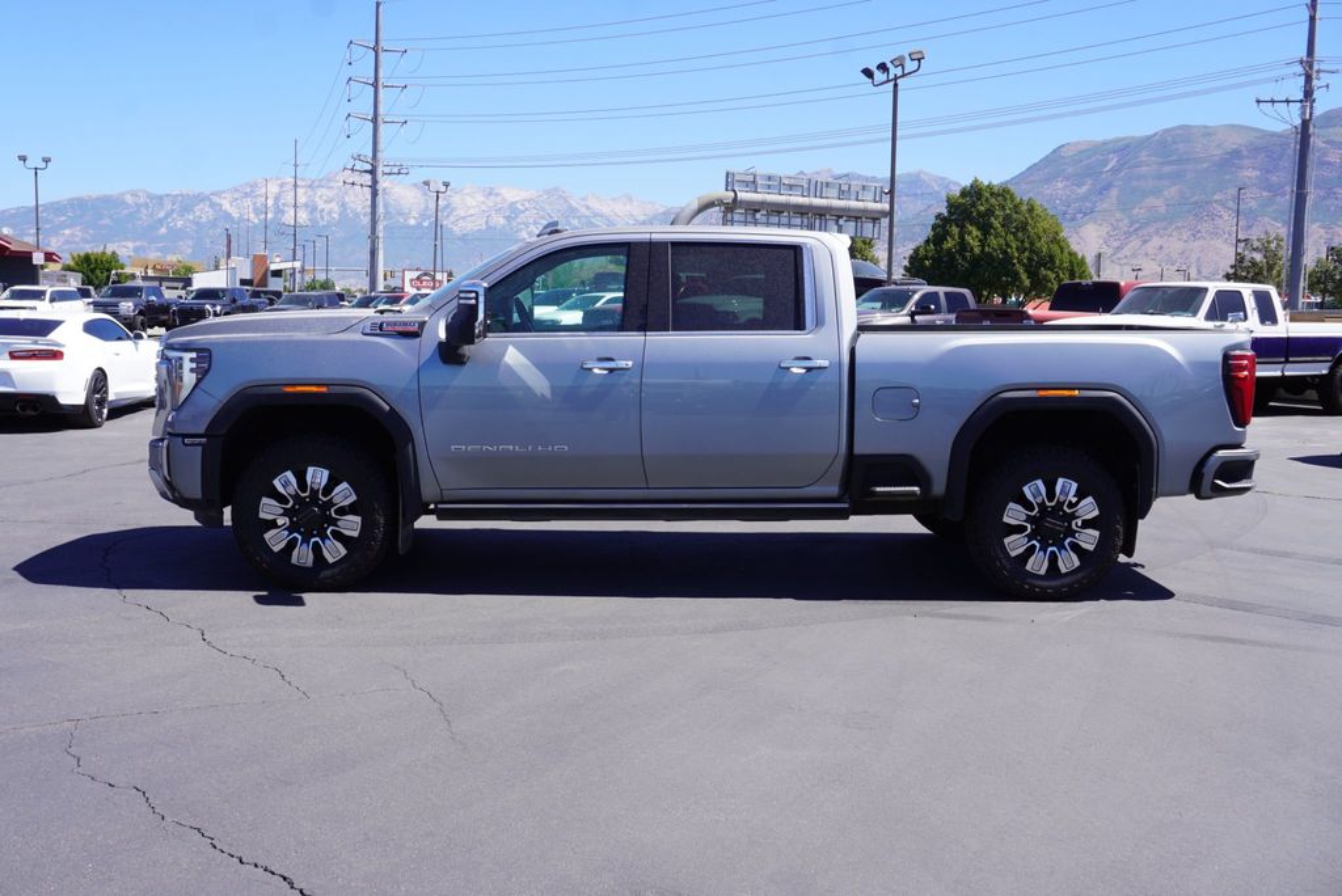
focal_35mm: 34
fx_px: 1287
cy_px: 448
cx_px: 671
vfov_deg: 38.4
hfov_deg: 55.1
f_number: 9
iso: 100
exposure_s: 1/125
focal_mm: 23
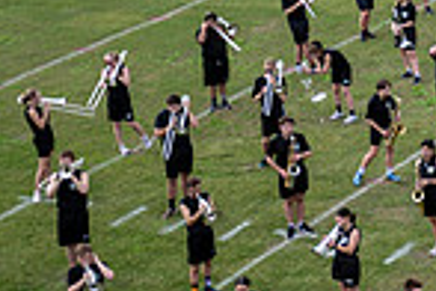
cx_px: 833
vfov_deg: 8.3
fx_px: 2010
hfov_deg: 11.3
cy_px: 97
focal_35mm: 166
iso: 100
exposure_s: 1/1250
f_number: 2.8
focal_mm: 42
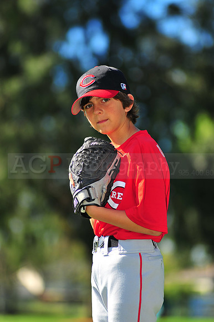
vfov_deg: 11.4
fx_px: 1607
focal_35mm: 180
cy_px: 161
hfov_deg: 7.6
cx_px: 107
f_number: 3.5
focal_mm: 180
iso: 200
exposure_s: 1/1250
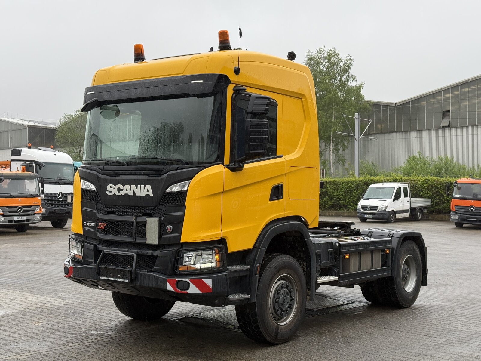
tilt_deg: +1.6
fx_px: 667
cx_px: 240
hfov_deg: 39.7
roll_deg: -1.0
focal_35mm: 48
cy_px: 180
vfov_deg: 30.3
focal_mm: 6.76
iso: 64
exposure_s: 1/534
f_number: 1.78
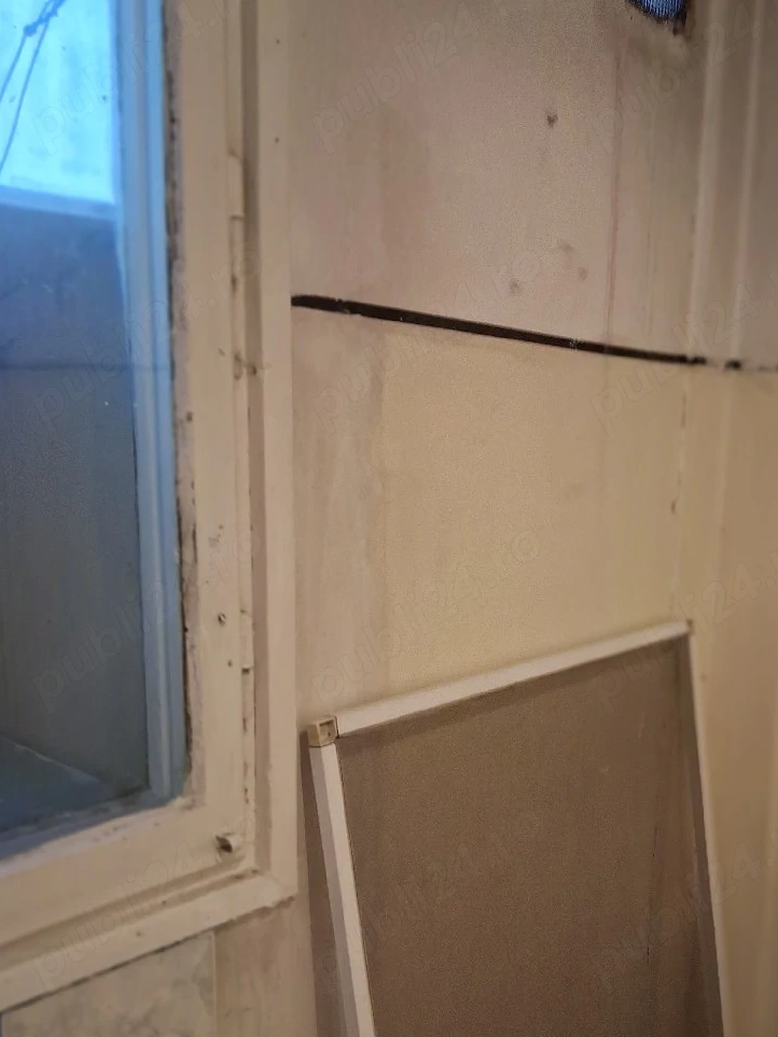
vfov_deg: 50.8
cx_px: 497
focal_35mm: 36
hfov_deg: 39.3
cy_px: 657
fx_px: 1079
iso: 400
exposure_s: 1/33
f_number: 1.8
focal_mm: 3.98
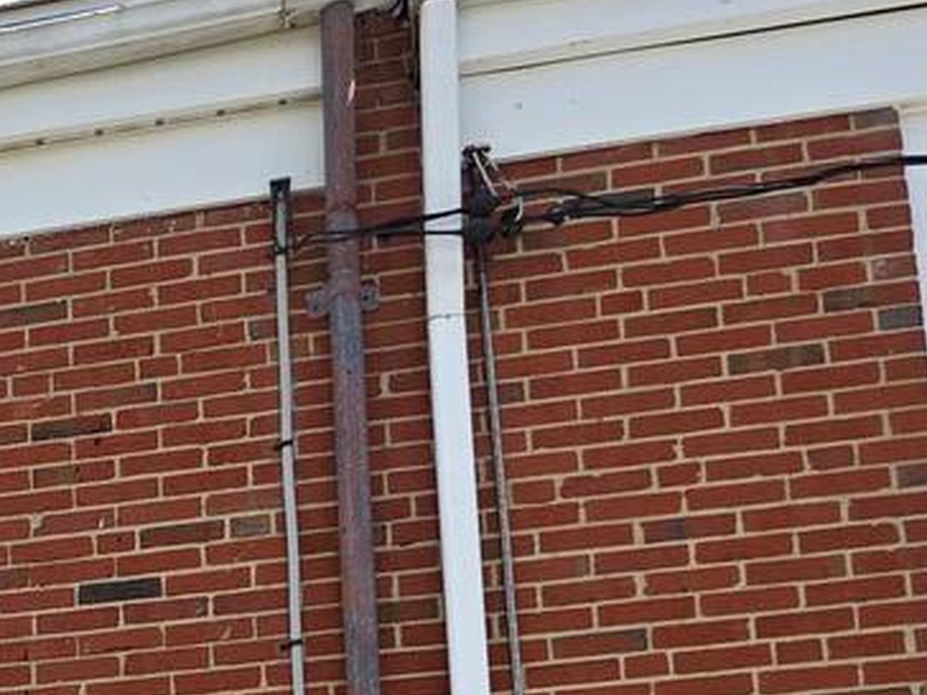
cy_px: 1158
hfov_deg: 18.1
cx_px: -619
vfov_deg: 14.7
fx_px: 2437
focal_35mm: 91
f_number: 1.7
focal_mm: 6.3
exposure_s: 1/462
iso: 12
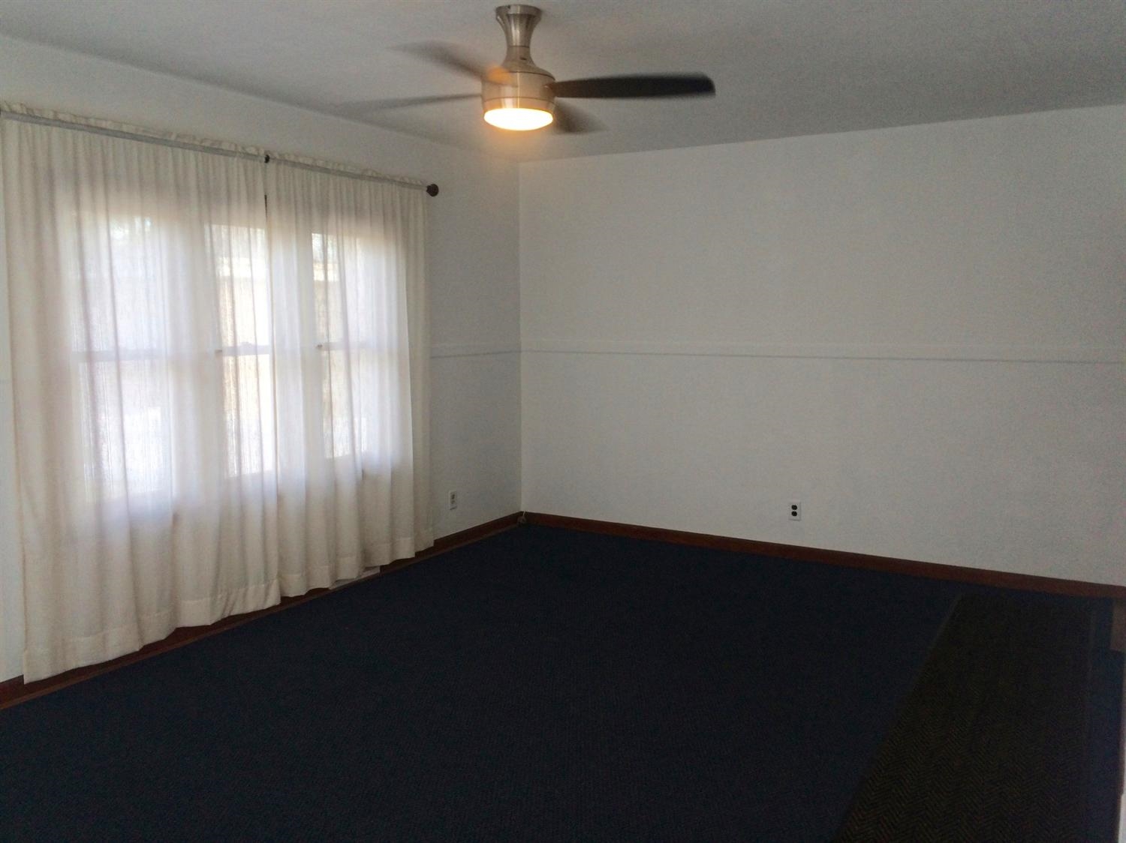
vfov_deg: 48.2
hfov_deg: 61.7
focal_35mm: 29
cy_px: 422
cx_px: 563
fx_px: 943
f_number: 2.2
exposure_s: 1/30
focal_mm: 4.15
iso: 50
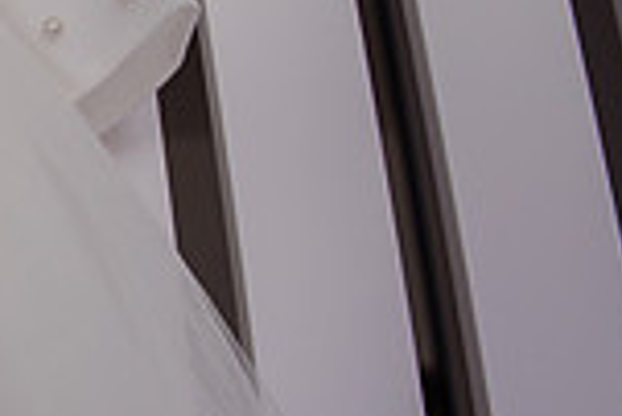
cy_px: 253
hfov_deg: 17.8
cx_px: -494
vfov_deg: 14.9
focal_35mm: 92
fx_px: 1591
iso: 640
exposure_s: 1/160
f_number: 4.5
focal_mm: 24
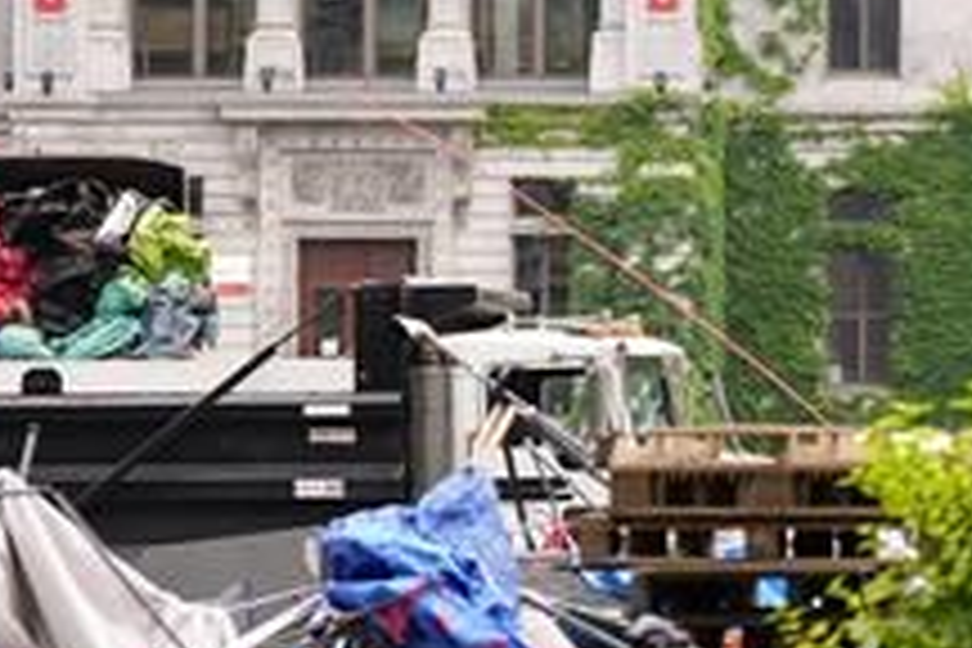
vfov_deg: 3.2
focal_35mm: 425
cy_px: 34
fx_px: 11474
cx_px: 891
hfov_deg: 4.8
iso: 400
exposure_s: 1/800
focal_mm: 94
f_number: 2.8
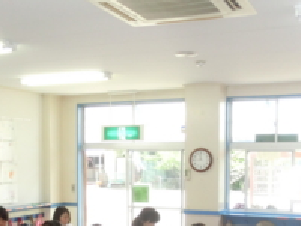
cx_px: 132
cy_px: 203
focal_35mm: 60
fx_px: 522
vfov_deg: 23.8
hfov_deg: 32.1
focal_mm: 5.36
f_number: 3.5
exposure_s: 1/160
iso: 320
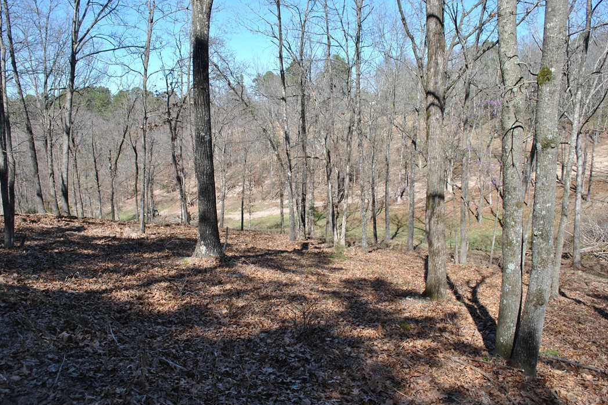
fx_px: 473
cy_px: 206
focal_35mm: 28
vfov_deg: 46.4
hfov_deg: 65.5
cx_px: 296
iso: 100
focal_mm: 18
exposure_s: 1/200
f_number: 7.1
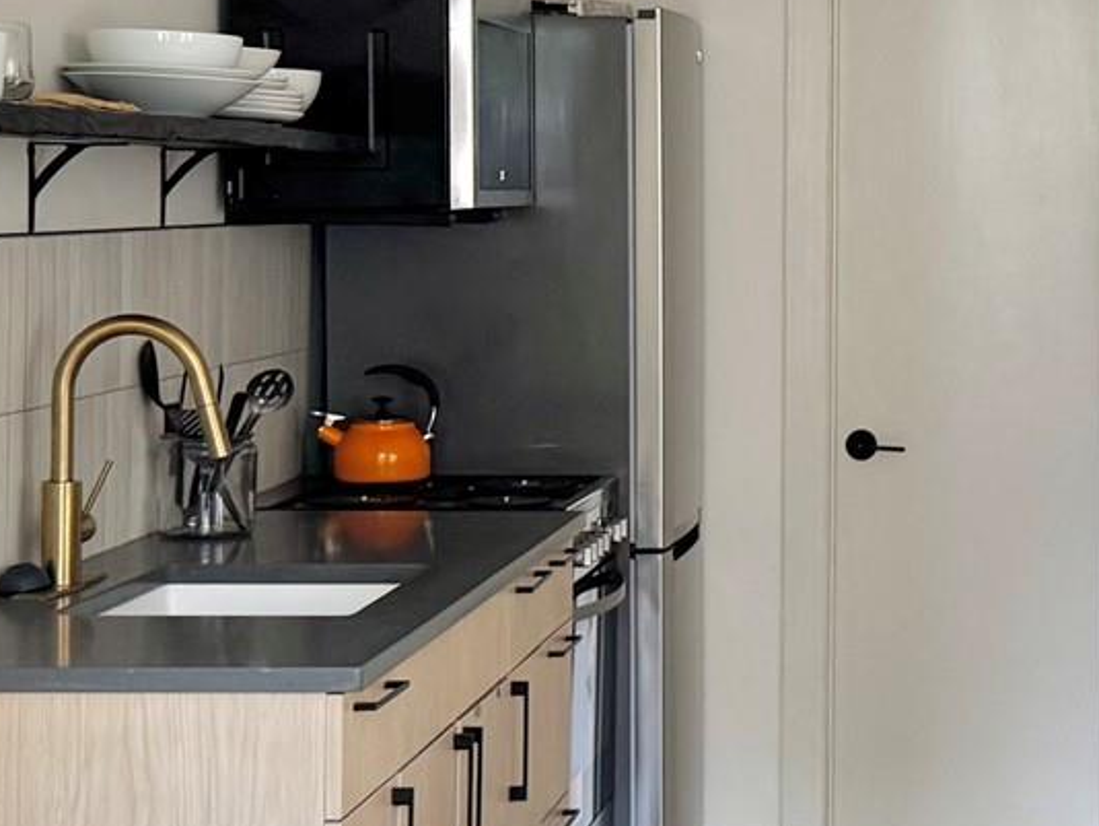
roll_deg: +0.1
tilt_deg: -3.1
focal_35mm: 92
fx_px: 2922
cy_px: 297
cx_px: 1187
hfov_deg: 20.4
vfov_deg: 16.1
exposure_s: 1/103
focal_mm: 6.76
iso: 200
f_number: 1.78
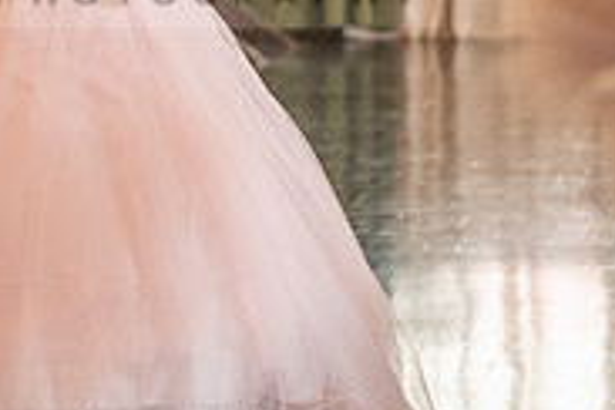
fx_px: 3792
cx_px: 161
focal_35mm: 222
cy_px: -52
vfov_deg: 6.2
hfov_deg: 9.3
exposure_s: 1/200
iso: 1600
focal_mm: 70
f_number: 2.8
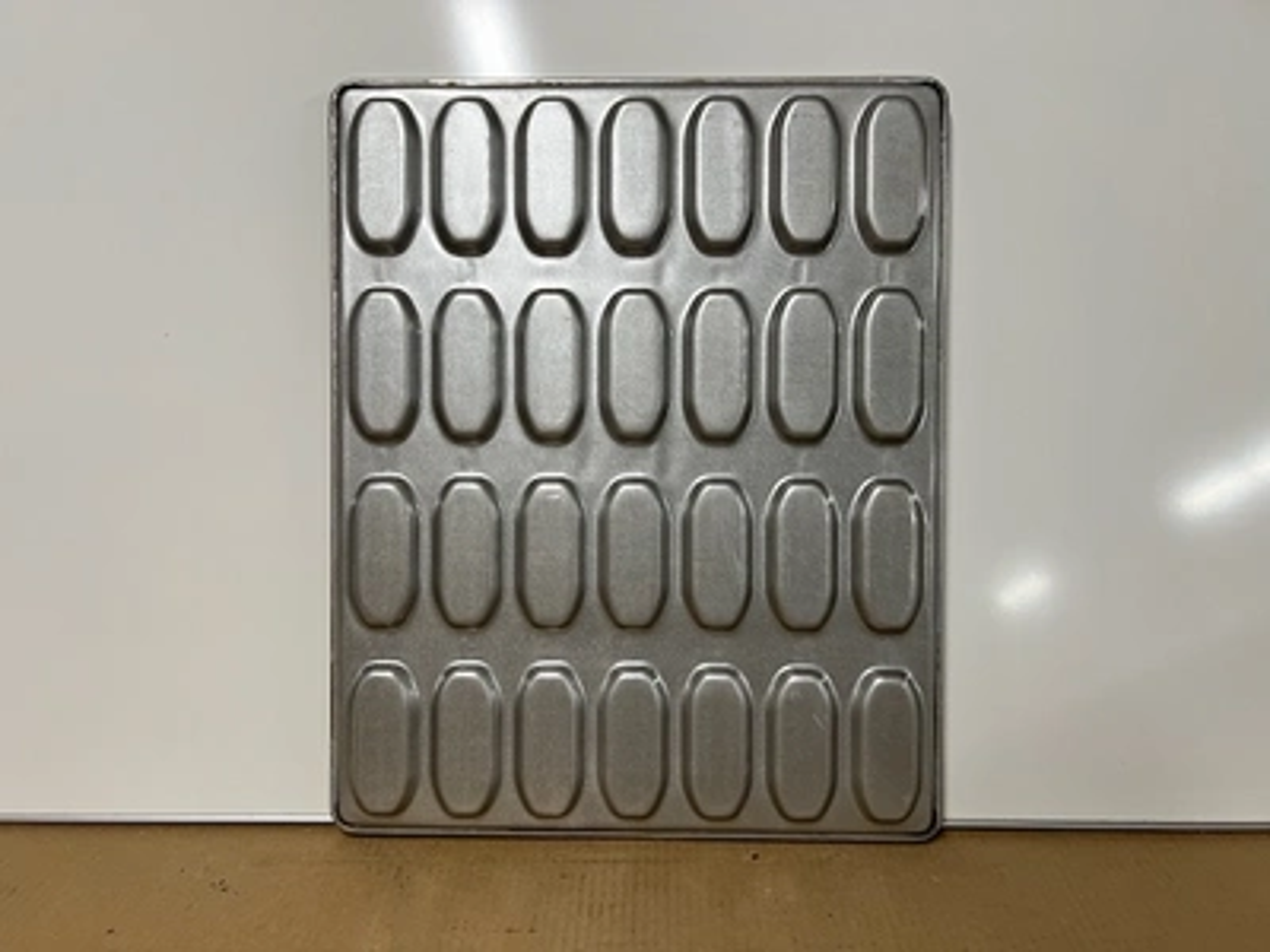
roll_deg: +0.6
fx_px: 954
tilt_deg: -16.1
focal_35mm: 26
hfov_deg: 67.3
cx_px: 635
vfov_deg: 53.1
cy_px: 476
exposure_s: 1/60
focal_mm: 5.7
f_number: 1.5
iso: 100
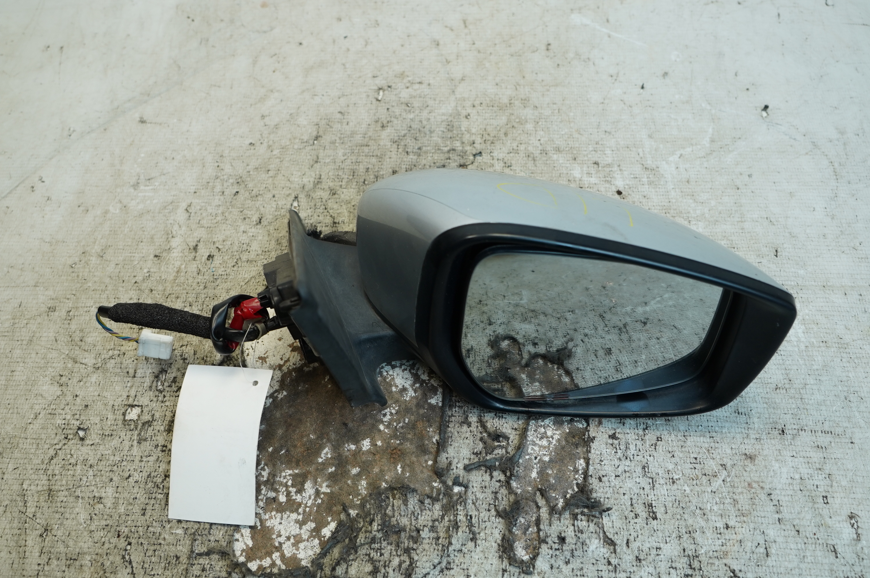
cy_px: 289
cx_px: 435
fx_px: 676
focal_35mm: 28
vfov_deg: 46.3
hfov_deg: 65.5
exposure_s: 1/160
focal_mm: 19
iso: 400
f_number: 4
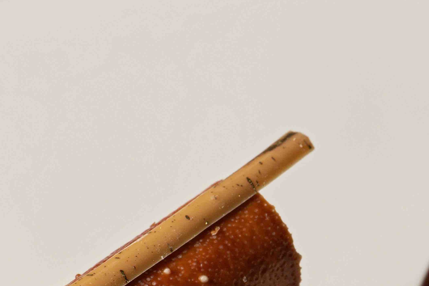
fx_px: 4778
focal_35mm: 401
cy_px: 487
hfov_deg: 5.1
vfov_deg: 3.4
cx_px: 274
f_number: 9
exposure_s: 1/100
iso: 500
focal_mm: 105
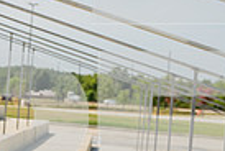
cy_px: 139
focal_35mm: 186
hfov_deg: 10.6
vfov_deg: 7.4
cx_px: -131
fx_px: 1165
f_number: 7.1
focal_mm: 44
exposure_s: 1/250
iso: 100
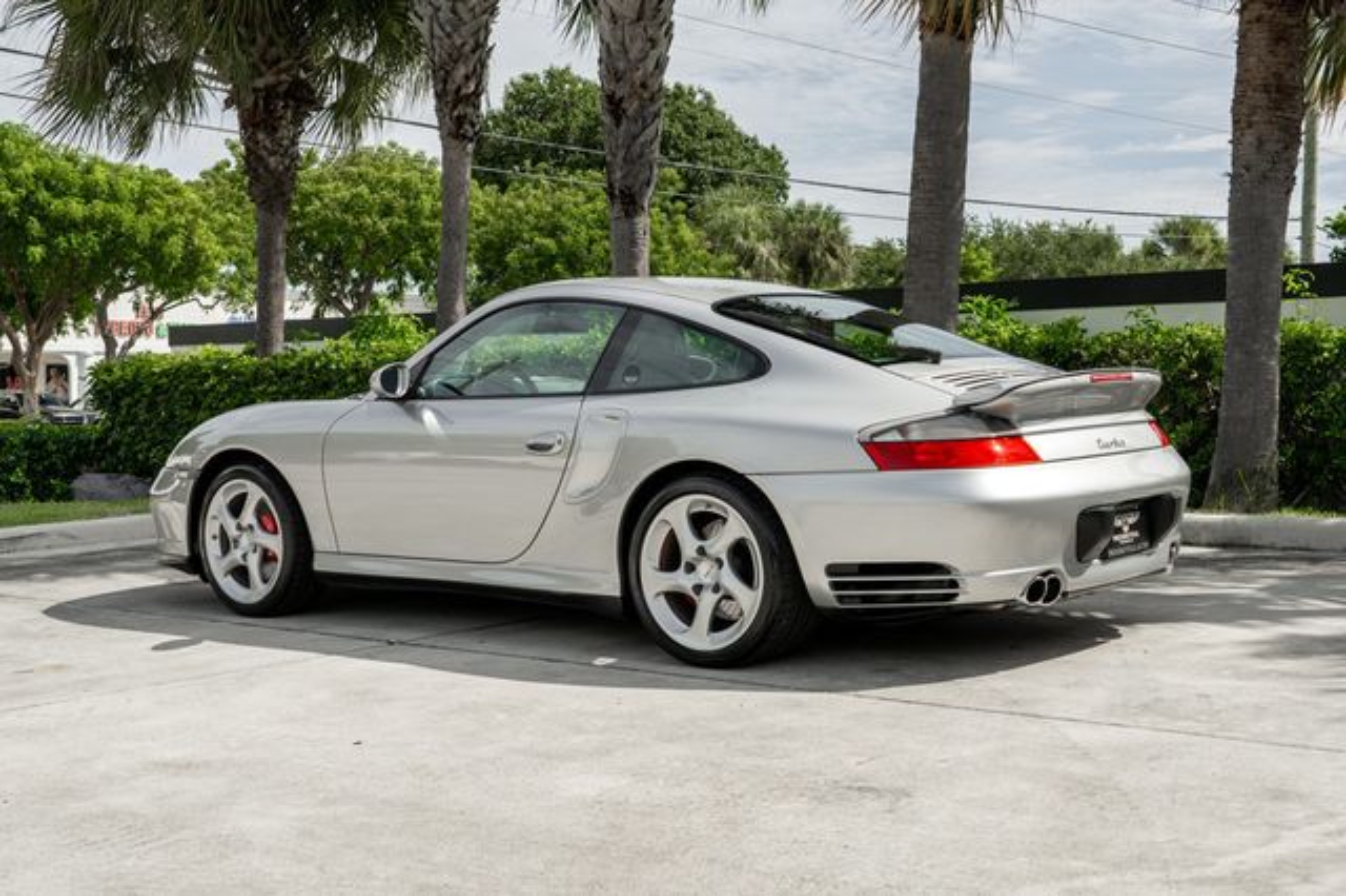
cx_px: 709
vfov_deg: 27.7
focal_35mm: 49
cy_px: 448
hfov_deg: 40.6
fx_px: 1817
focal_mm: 40
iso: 200
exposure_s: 1/160
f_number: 8
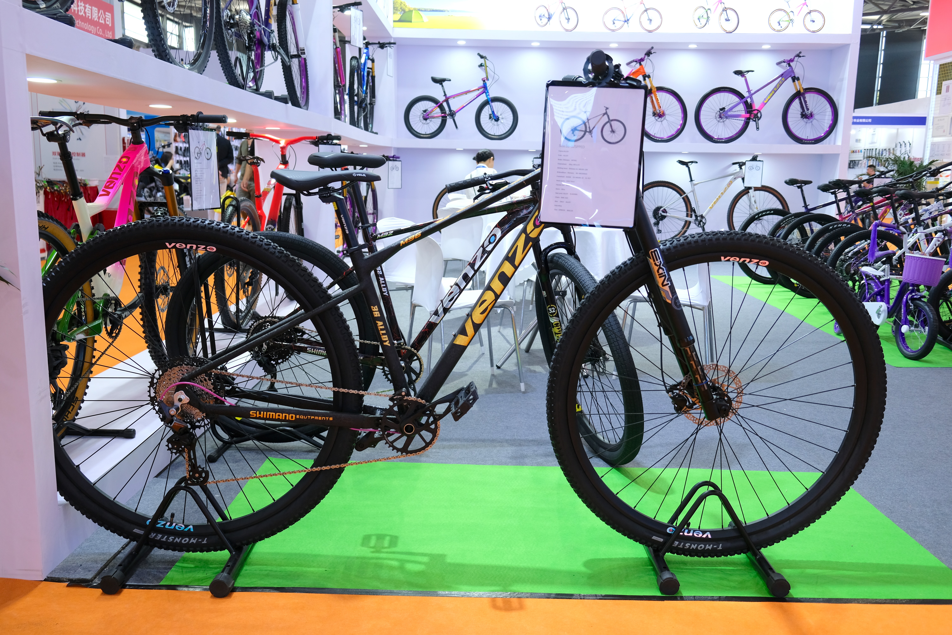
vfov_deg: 42.3
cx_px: 476
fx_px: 820
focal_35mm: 31
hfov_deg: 60.3
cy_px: 318
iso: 400
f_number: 4
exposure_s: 1/60
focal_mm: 20.5
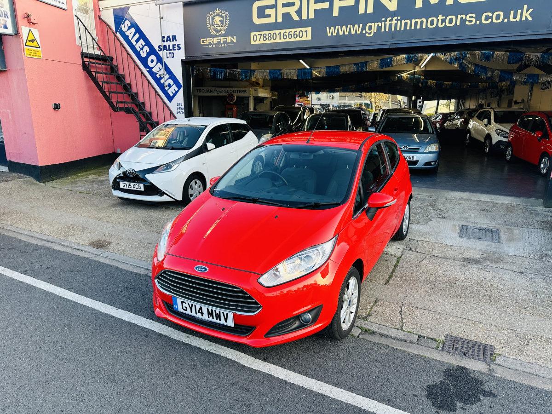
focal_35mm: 24
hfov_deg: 71.6
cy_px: 207
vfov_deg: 56.8
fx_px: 383
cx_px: 276
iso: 64
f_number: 1.78
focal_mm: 6.86
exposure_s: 1/245
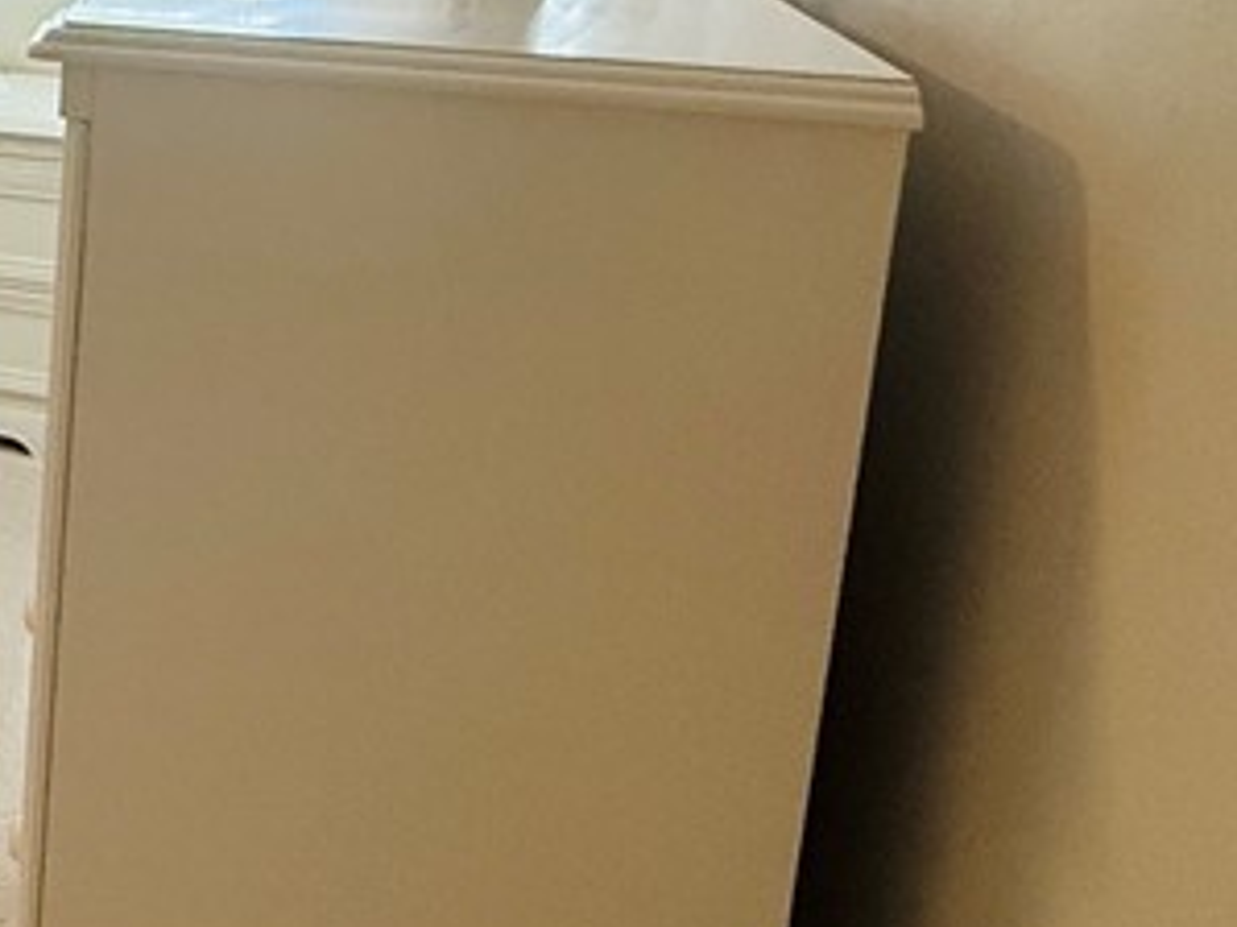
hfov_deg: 26.8
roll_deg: +1.3
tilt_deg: -10.0
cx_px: -666
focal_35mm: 48
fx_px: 1715
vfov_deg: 28.3
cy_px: -8
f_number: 2.2
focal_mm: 2.22
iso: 320
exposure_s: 1/120
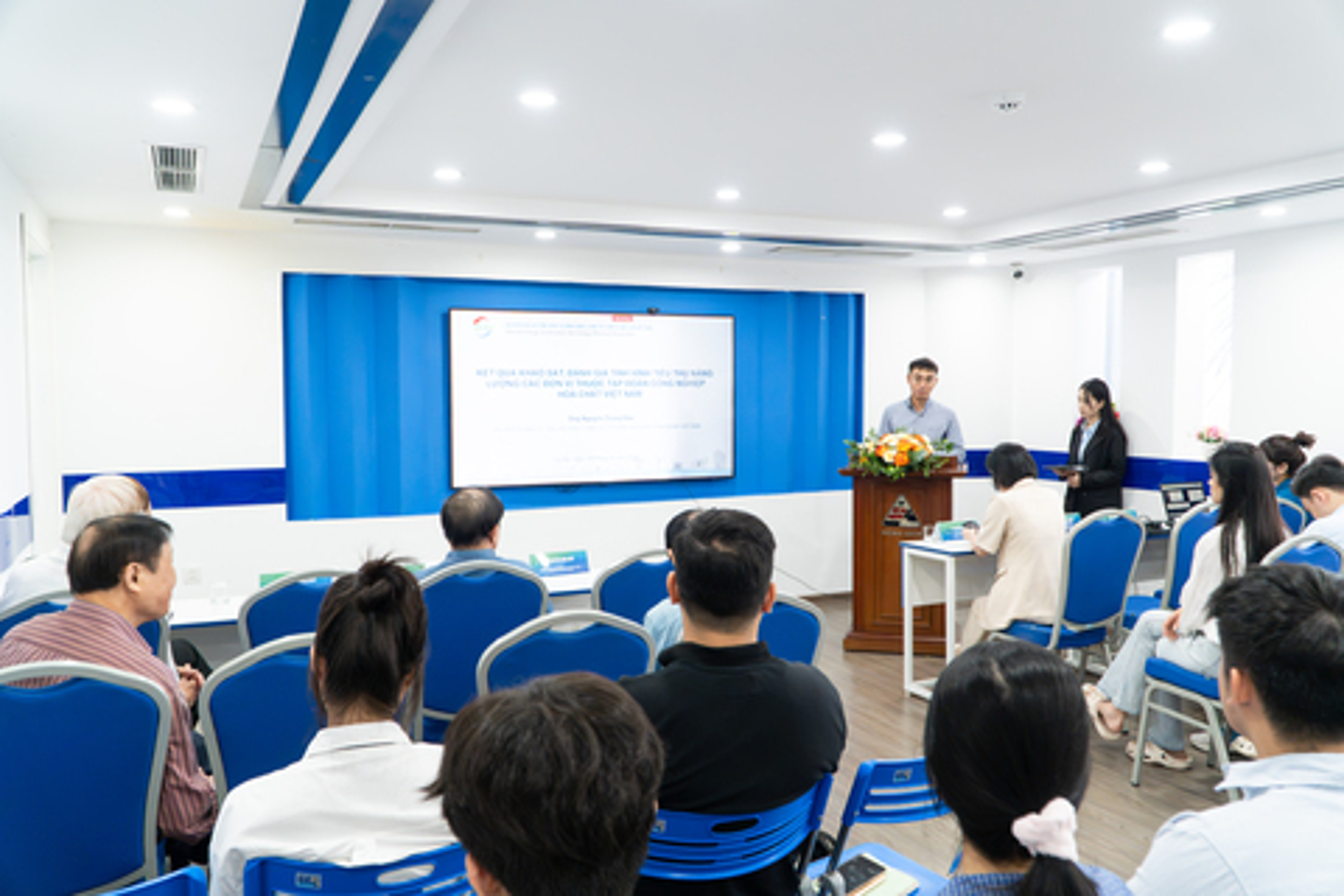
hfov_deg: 67.4
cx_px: 672
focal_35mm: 27
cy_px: 448
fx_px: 1008
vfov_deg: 47.9
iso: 1600
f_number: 4
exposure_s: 1/125
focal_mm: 18
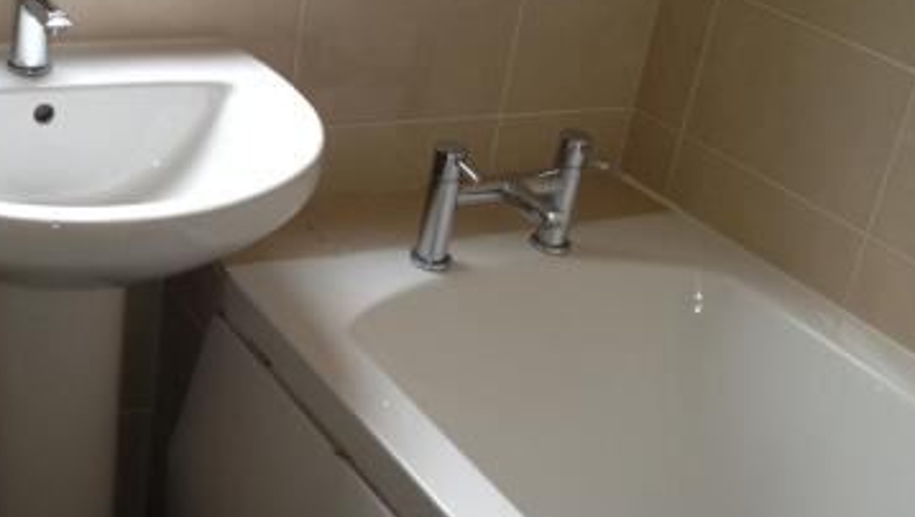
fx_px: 1505
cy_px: 237
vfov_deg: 19.5
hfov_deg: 33.1
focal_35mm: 62
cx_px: 221
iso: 80
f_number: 2.4
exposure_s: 1/40
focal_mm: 4.28
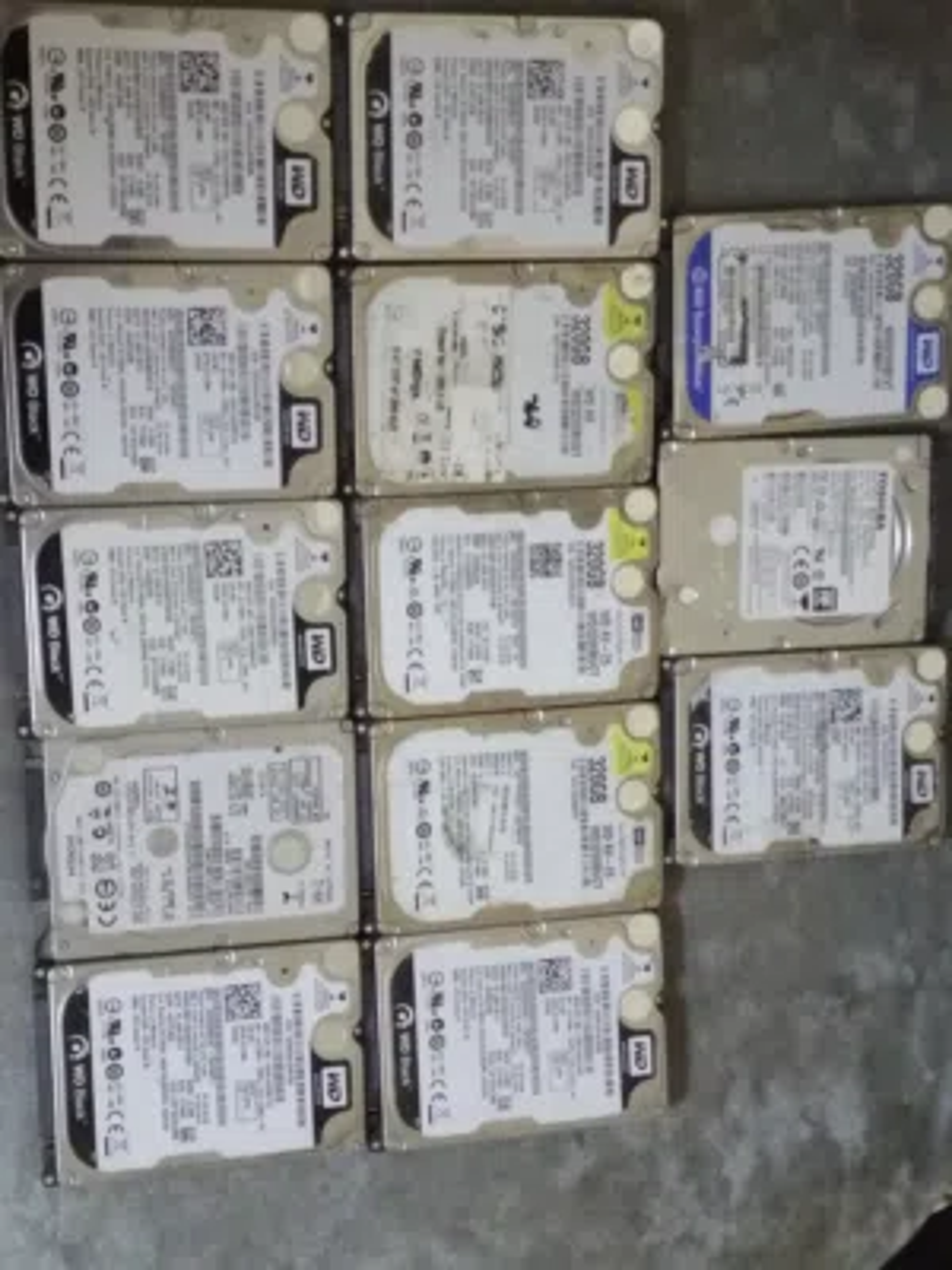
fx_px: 1870
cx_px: 476
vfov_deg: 37.5
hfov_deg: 28.6
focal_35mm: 51
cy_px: 635
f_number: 1.8
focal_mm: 3.88
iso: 800
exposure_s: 1/16.7
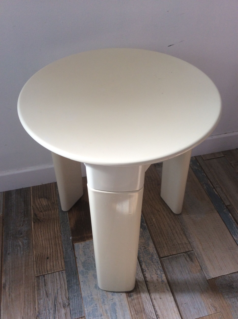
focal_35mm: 32
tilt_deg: -45.9
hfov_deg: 44.1
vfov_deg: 56.9
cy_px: 160
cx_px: 119
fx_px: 294
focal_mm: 3.3
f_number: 2.4
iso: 40
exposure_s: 1/33
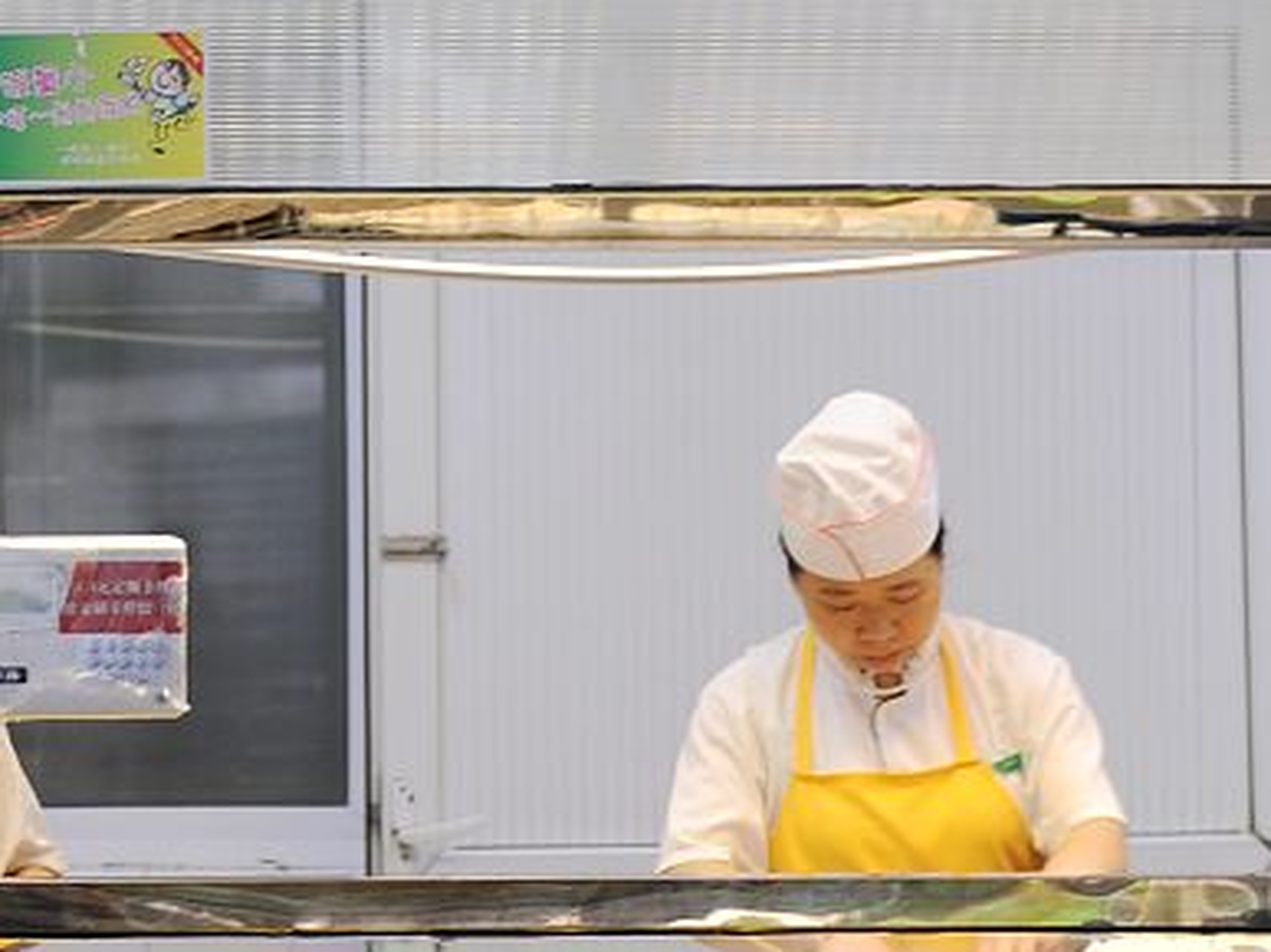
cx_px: 20
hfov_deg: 13.1
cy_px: 128
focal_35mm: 149
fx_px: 5469
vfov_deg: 9.9
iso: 200
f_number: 2.8
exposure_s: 1/30
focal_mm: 50
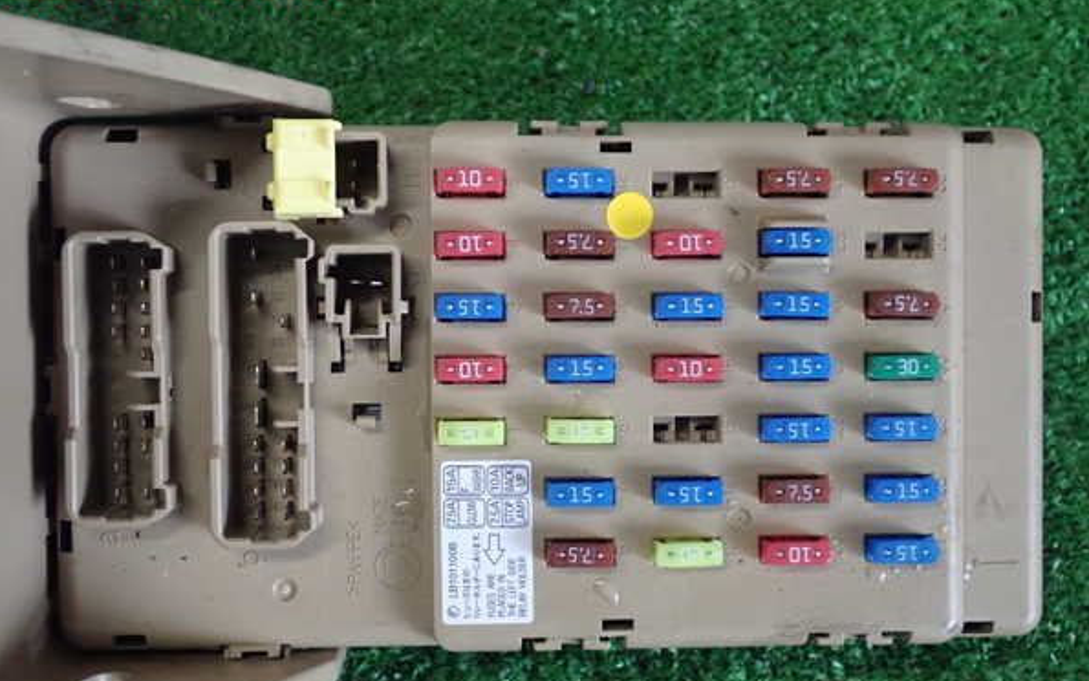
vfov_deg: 28.0
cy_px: 373
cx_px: 544
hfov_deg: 43.5
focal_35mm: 46
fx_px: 1365
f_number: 2.9
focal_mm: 7.86
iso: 800
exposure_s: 1/125
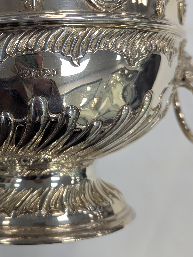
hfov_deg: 26.5
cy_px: 94
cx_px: 38
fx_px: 401
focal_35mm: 54
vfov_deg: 35.3
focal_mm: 6.81
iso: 53
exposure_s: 1/79.1
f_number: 1.85
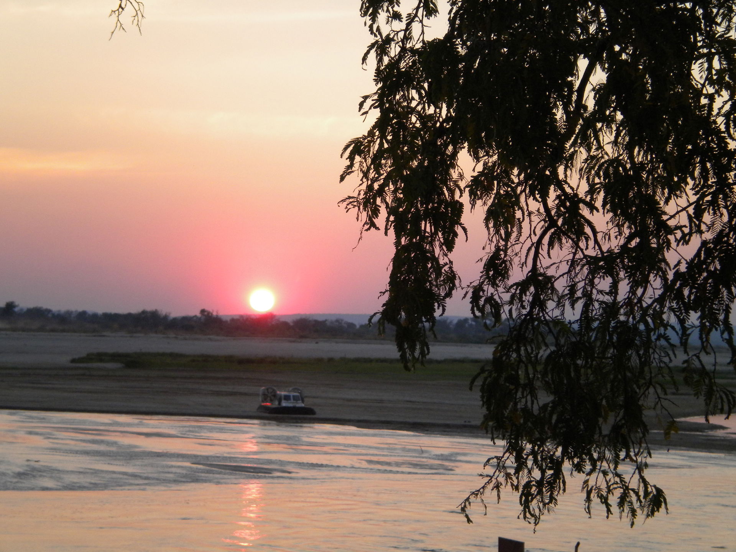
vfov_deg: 14.1
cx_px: 368
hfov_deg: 18.7
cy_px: 276
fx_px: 2232
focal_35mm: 105
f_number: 5.9
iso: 285
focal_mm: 18.9
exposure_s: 1/136
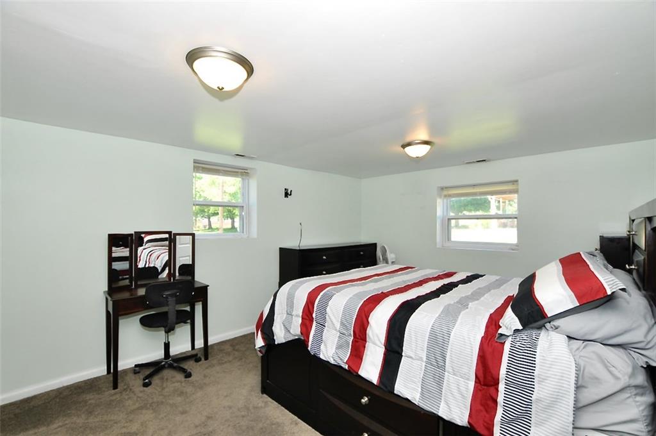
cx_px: 328
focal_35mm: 15
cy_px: 218
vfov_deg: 77.2
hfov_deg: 100.5
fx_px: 273
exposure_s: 1/60
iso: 400
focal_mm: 10
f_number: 5.6
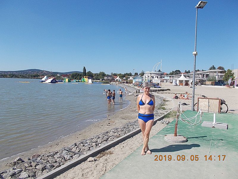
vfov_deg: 53.1
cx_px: 119
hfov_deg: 67.3
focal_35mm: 26
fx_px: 179
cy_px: 90
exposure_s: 1/200
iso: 80
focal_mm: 4.6
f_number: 8
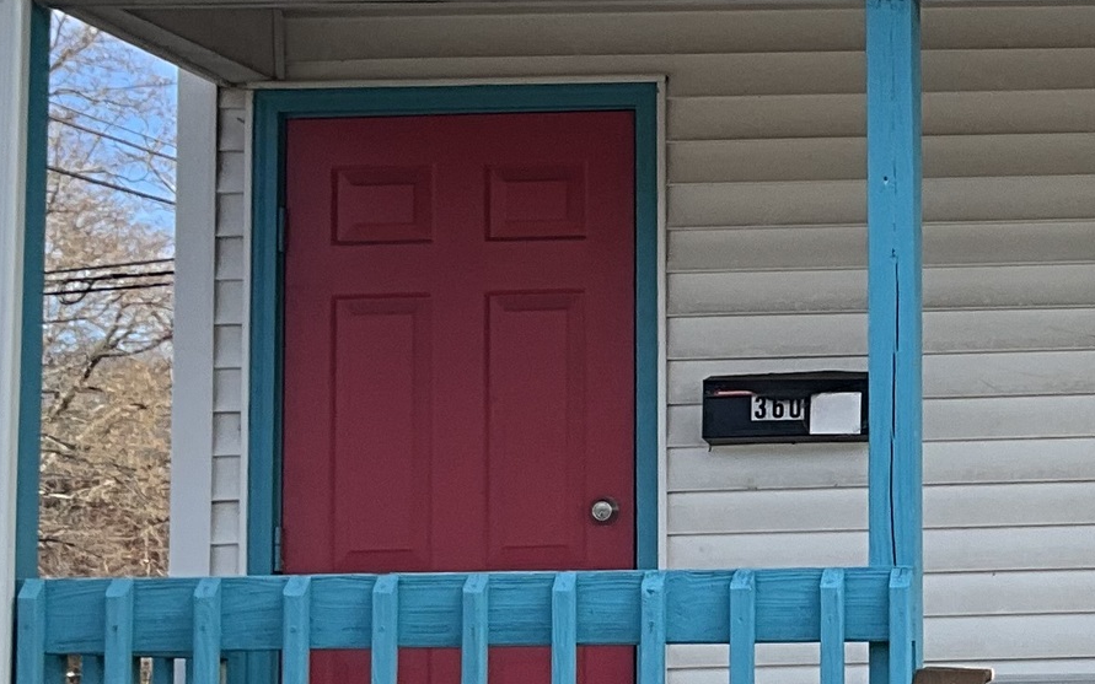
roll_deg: +1.2
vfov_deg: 12.3
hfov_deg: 18.4
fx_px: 3163
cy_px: 409
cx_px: 1383
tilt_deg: +3.9
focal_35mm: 106
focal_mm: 3
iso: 25
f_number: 1.8
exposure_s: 1/929
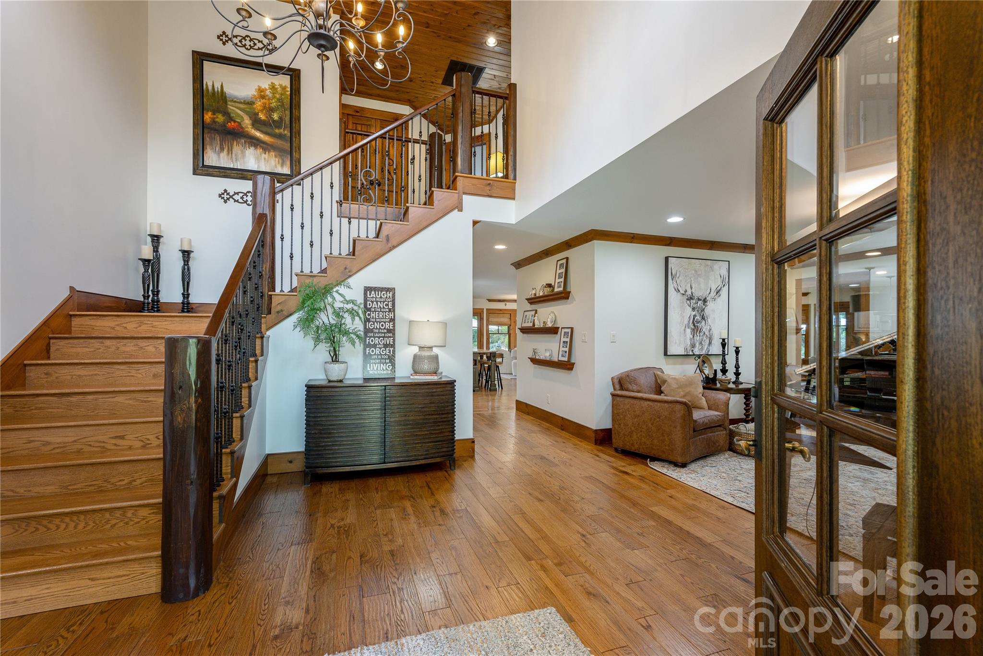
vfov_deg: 75.6
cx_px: 492
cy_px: 328
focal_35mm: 16
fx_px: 423
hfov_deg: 98.5
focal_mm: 15.5
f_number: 7.1
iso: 320
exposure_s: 1/15
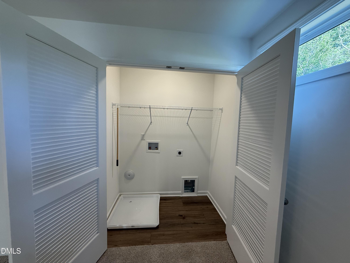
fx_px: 142
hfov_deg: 102.1
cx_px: 175
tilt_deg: -4.2
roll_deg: -2.9
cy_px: 132
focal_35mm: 14
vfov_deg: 85.7
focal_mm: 2.22
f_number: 2.2
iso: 160
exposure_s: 1/120
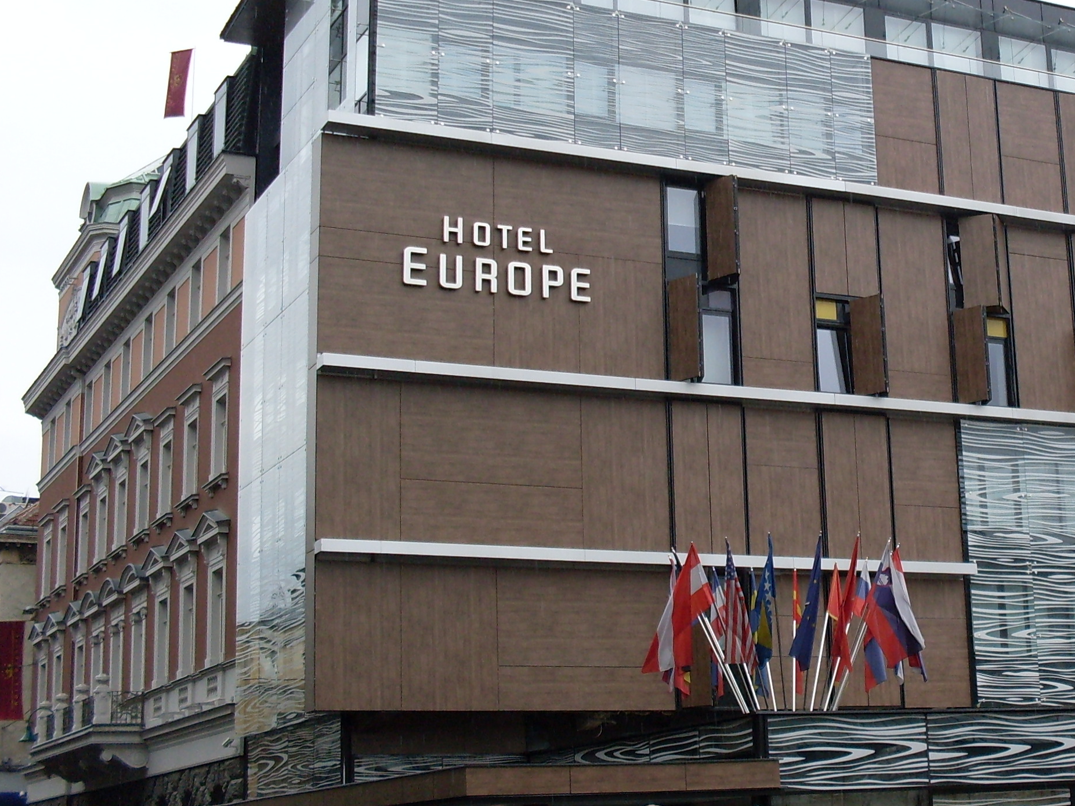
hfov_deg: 30.0
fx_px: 1957
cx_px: 870
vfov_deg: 23.3
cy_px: 376
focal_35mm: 63
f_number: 2.8
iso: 80
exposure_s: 1/350
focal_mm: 6.3
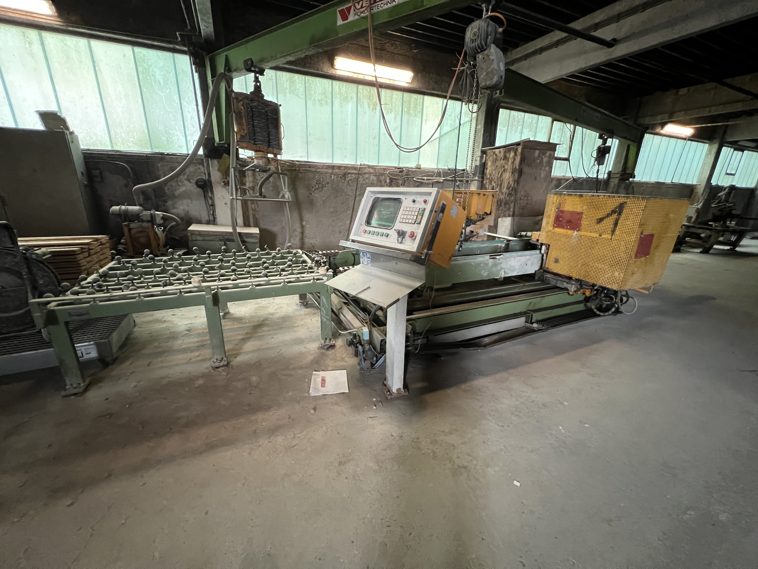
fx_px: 285
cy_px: 284
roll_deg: -1.6
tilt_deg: -18.1
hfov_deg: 106.2
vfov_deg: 89.9
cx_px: 379
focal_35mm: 13
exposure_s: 1/34
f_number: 1.8
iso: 800
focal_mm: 1.57
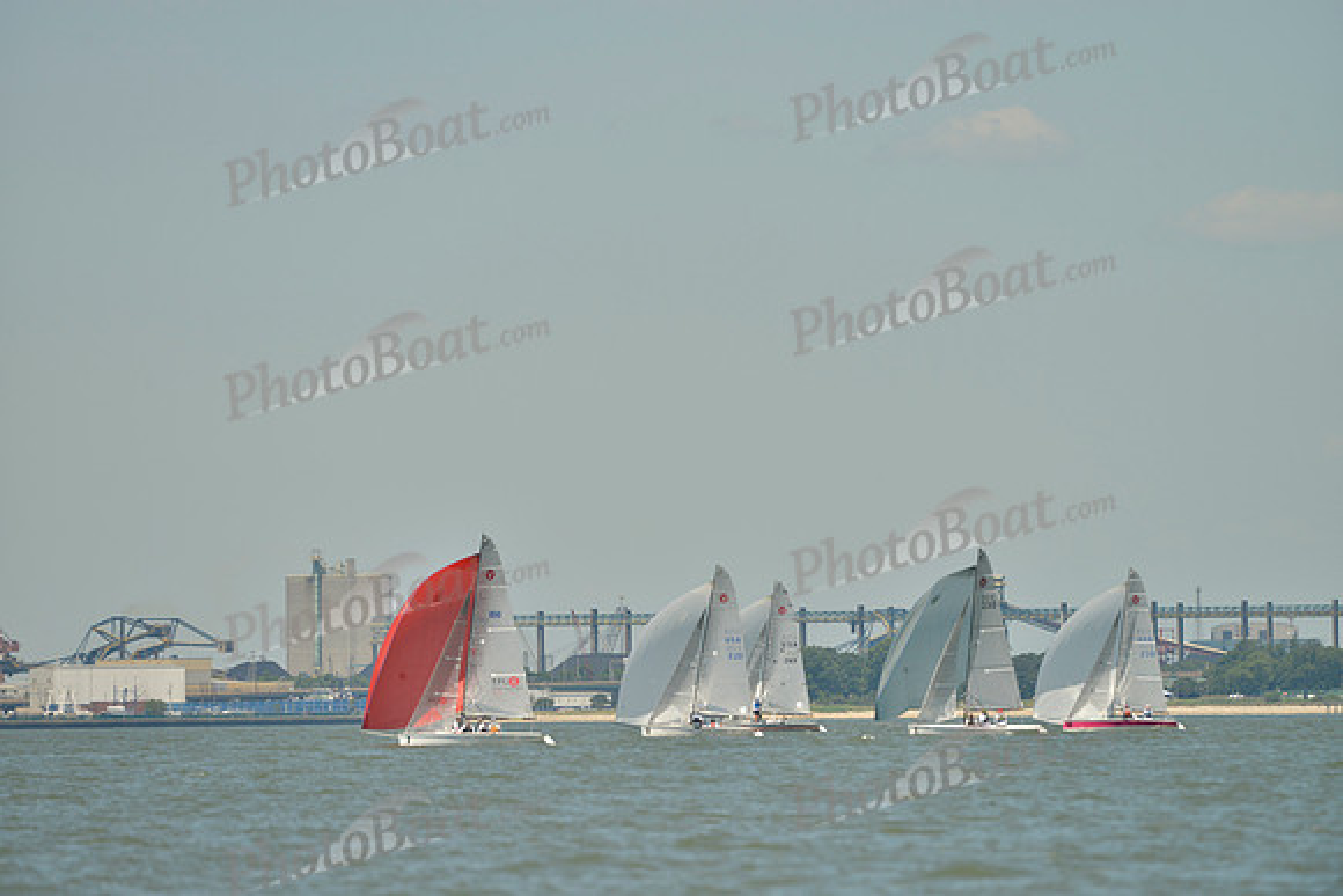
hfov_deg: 5.2
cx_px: 672
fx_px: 14925
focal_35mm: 400
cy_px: 448
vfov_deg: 3.4
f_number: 6.3
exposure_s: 1/1250
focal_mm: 400
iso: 200
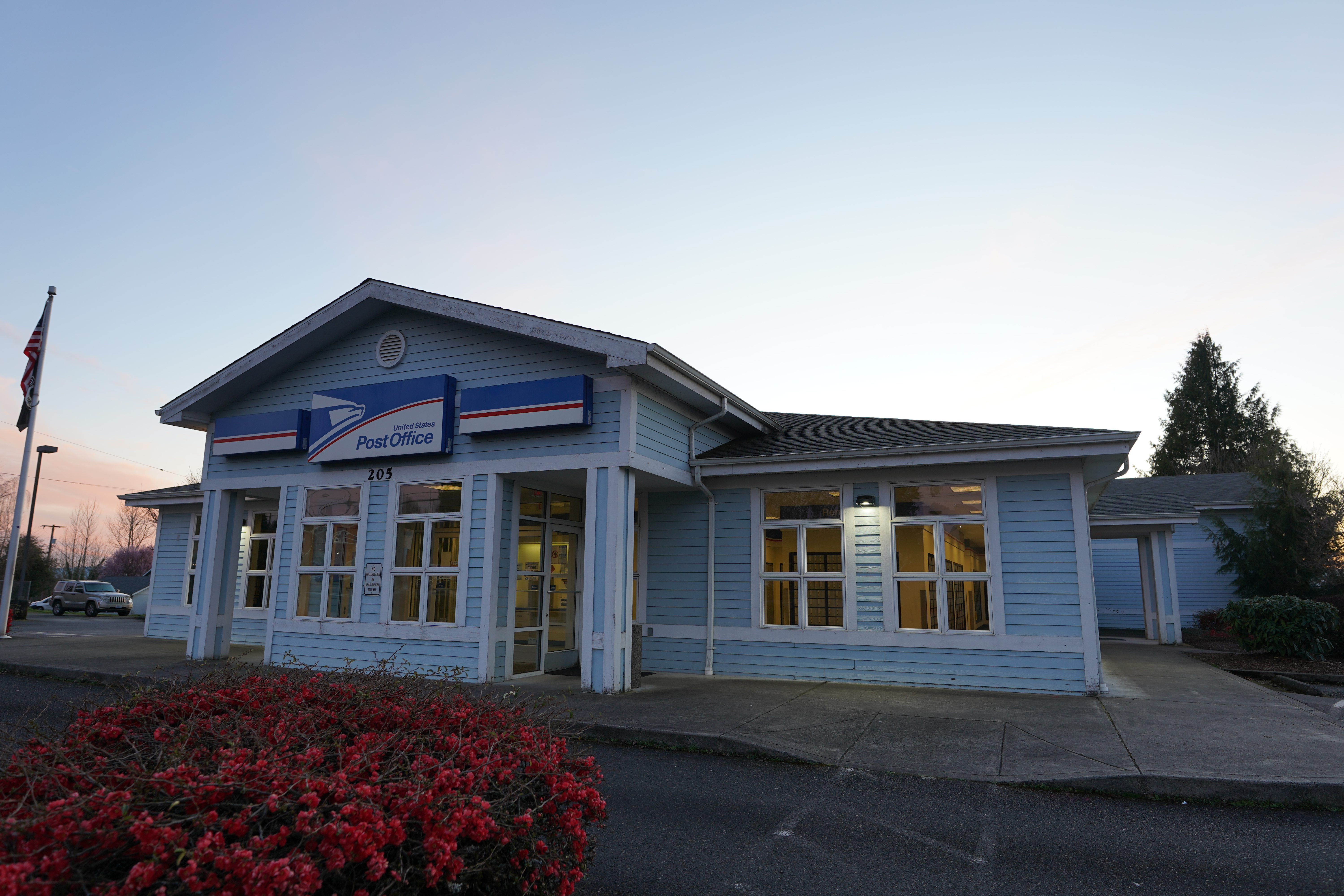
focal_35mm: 20
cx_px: 672
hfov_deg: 84.0
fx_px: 747
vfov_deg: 61.9
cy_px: 448
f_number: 4
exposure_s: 1/60
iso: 160
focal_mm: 20
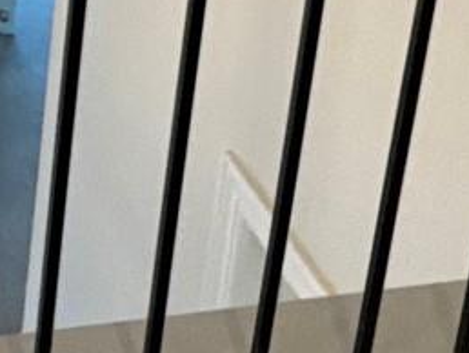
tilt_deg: -13.7
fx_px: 1505
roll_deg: +2.2
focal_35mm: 111
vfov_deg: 11.4
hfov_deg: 15.6
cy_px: -459
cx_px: -324
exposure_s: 1/120
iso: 125
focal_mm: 2.22
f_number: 2.2
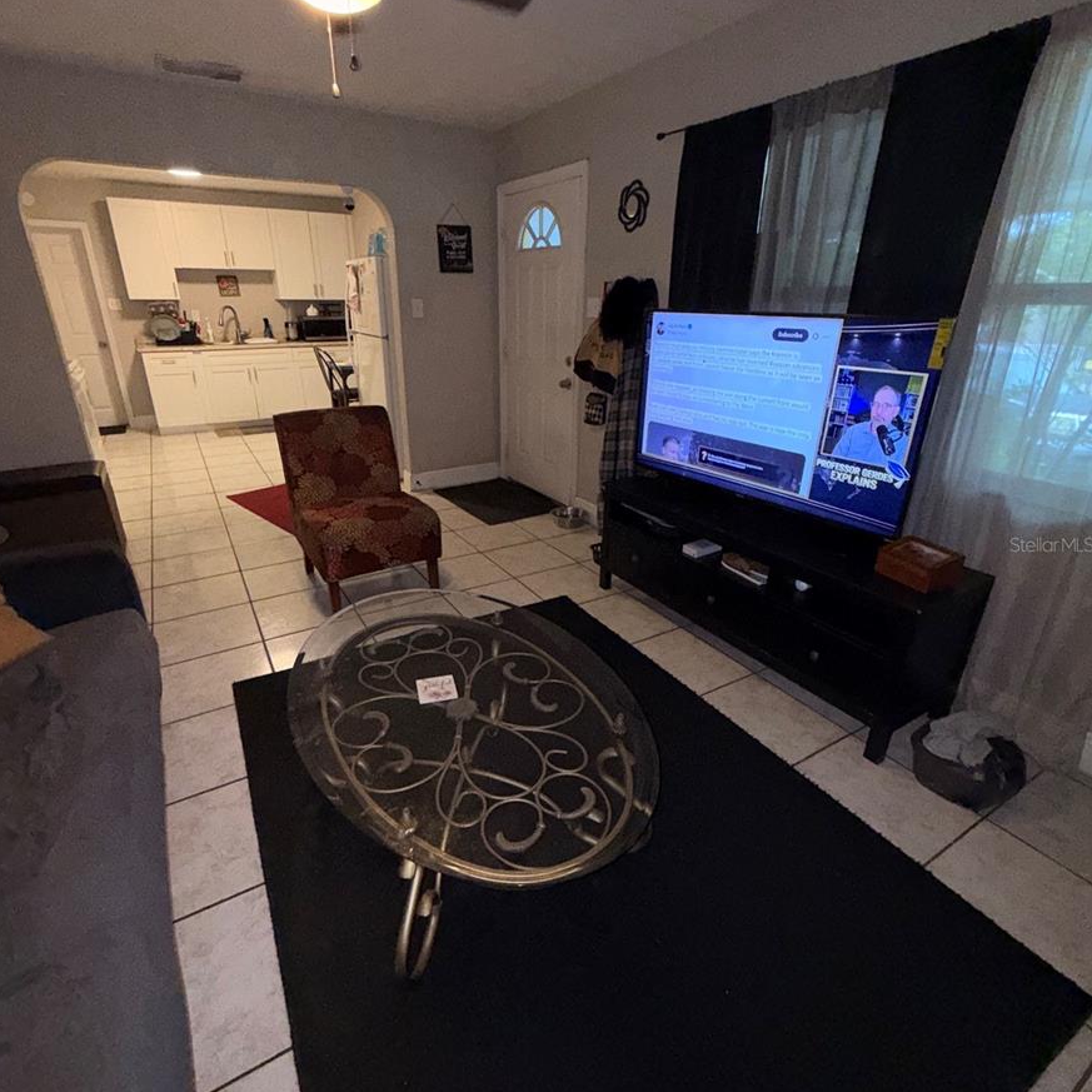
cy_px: 544
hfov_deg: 84.0
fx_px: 607
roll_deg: -0.8
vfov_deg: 84.0
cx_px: 535
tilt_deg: -21.1
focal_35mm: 17
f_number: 2.2
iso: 160
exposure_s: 1/60
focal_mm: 2.22
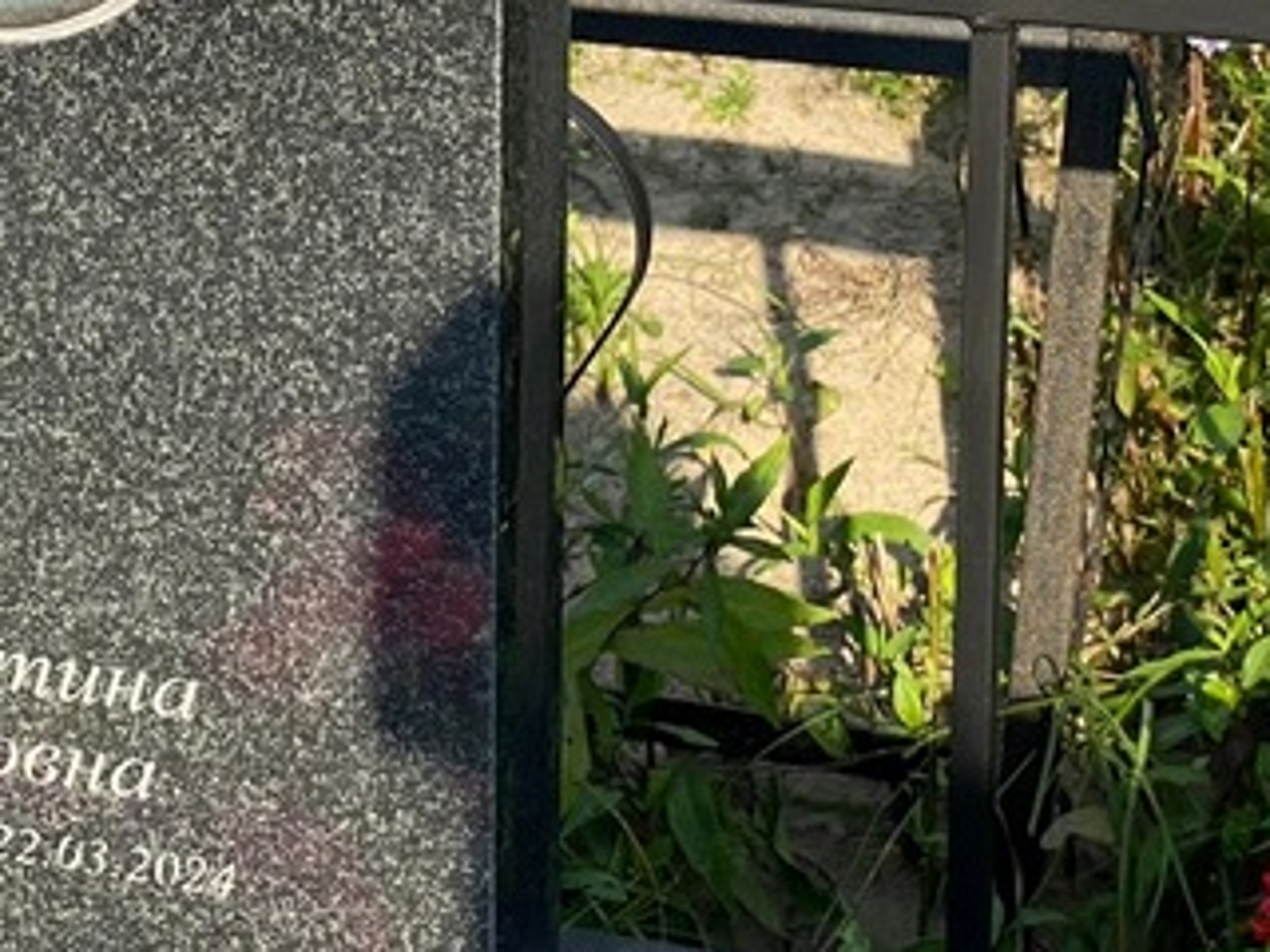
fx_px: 4769
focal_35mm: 130
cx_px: -206
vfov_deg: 11.3
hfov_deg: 14.7
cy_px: 79
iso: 20
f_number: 2
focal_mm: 6
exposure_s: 1/888
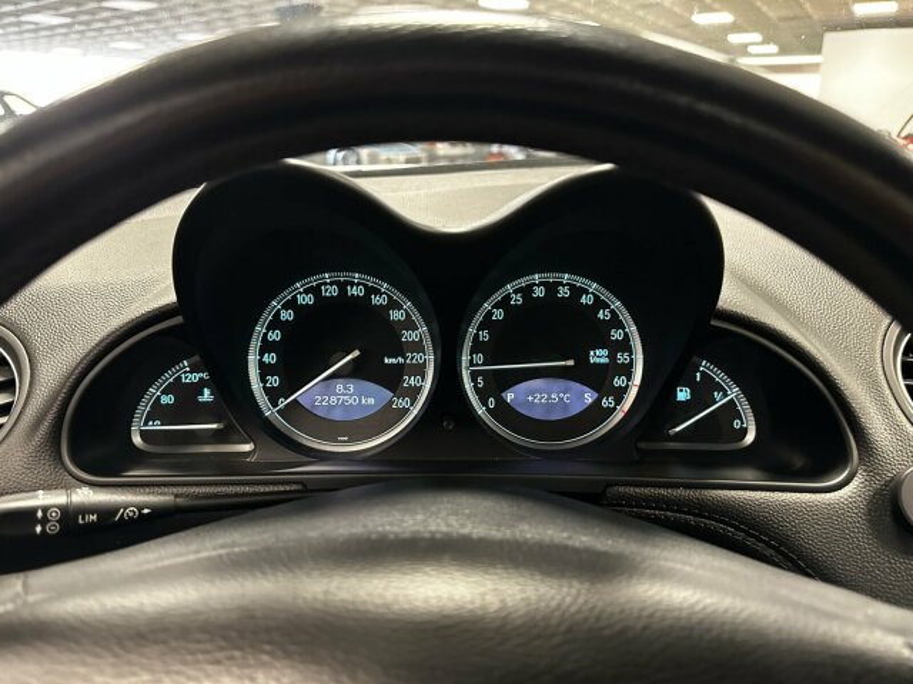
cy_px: 342
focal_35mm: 24
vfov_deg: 56.8
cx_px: 456
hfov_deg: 71.6
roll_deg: -0.4
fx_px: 633
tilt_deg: -18.6
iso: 1000
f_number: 1.78
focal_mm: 6.86
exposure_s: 1/40
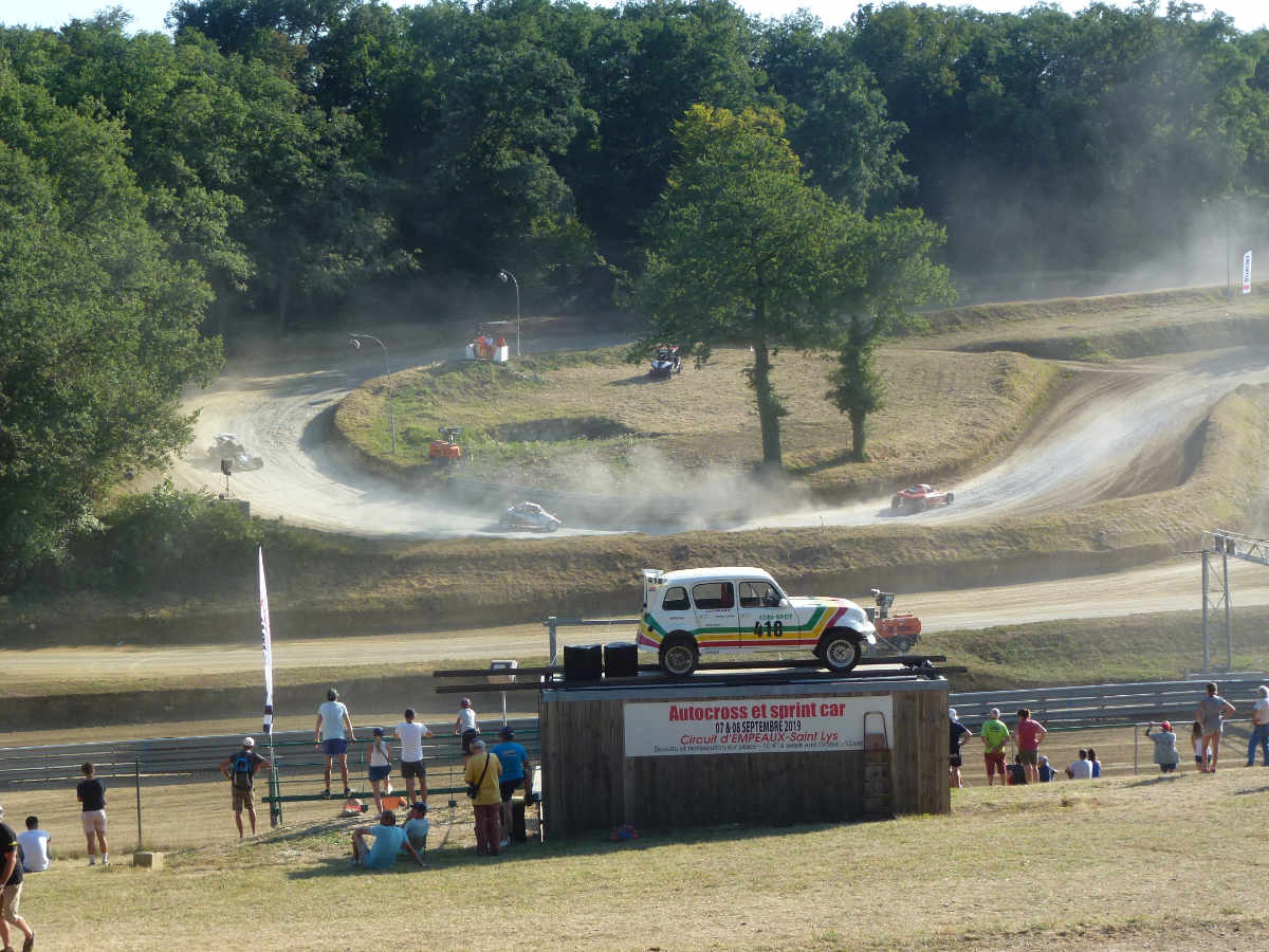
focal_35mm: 61
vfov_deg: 24.0
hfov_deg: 31.7
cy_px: 476
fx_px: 2236
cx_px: 634
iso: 100
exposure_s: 1/320
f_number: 4.5
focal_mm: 10.9
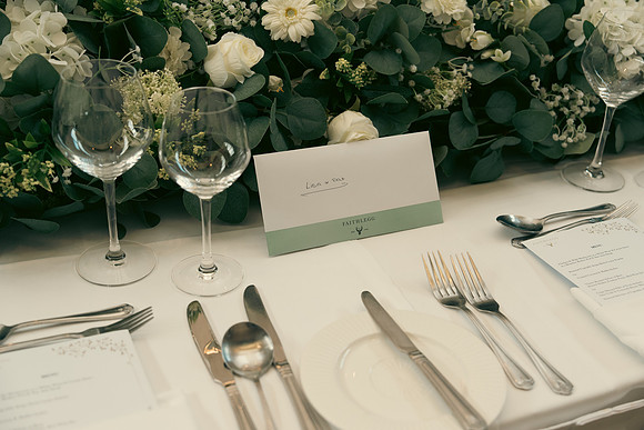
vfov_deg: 28.7
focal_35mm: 47
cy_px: 215
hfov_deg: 41.9
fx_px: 841
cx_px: 322
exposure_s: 1/160
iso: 640
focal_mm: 47
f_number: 3.5
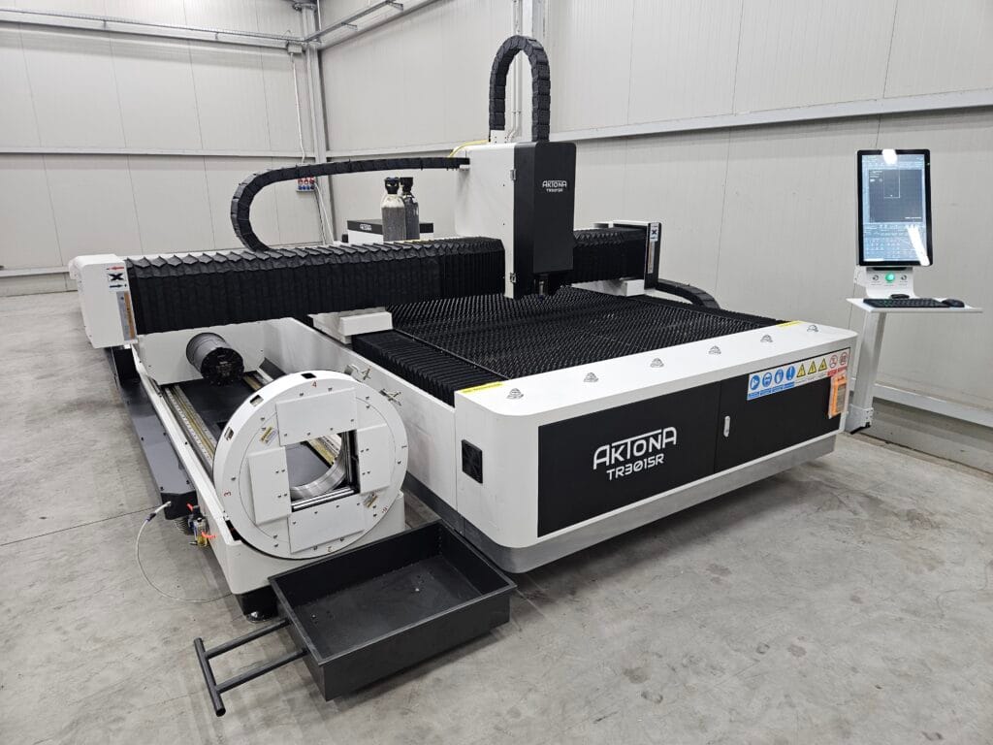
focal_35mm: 23
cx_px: 496
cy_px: 372
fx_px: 660
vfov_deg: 58.9
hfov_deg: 73.9
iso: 400
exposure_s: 1/100
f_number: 1.8
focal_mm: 5.4
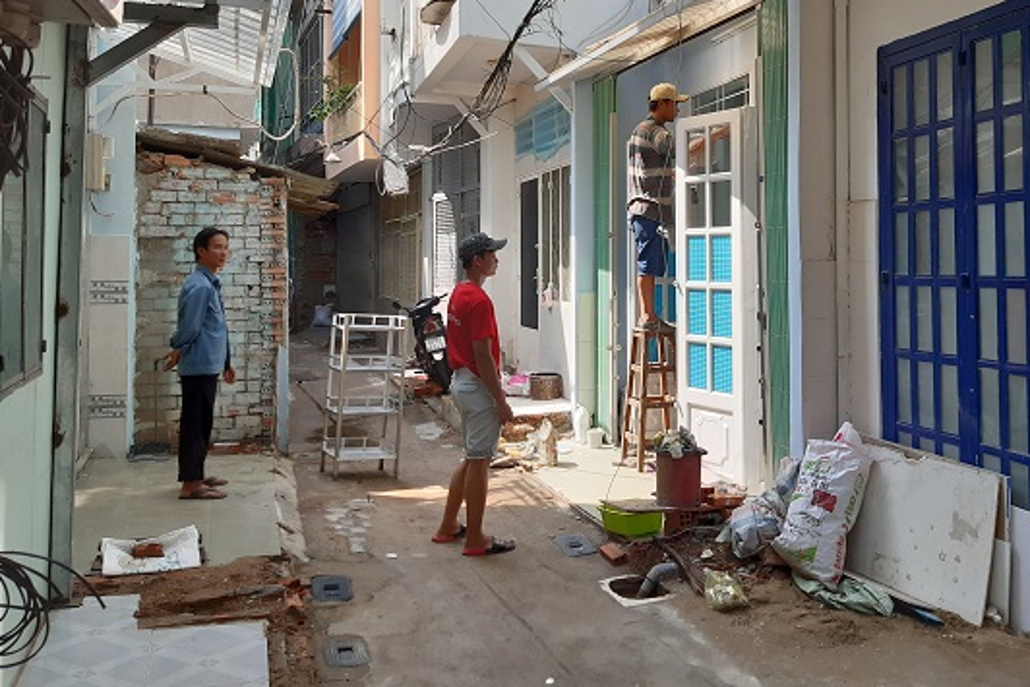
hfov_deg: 57.0
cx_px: 587
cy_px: 227
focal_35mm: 33
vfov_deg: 39.5
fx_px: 944
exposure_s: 1/400
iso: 40
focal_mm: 3.92
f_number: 1.7
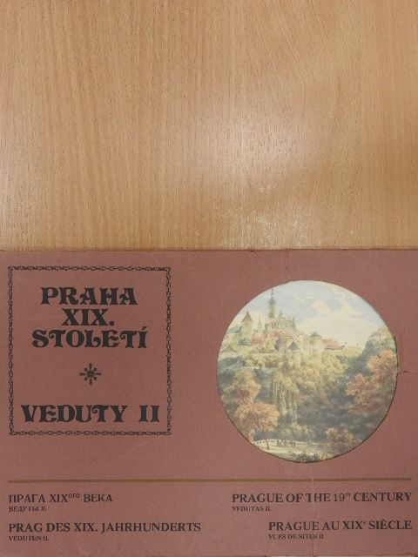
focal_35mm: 35
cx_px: 209
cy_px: 278
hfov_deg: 40.7
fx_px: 564
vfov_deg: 52.6
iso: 320
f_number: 3.8
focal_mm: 6.3
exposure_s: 1/60
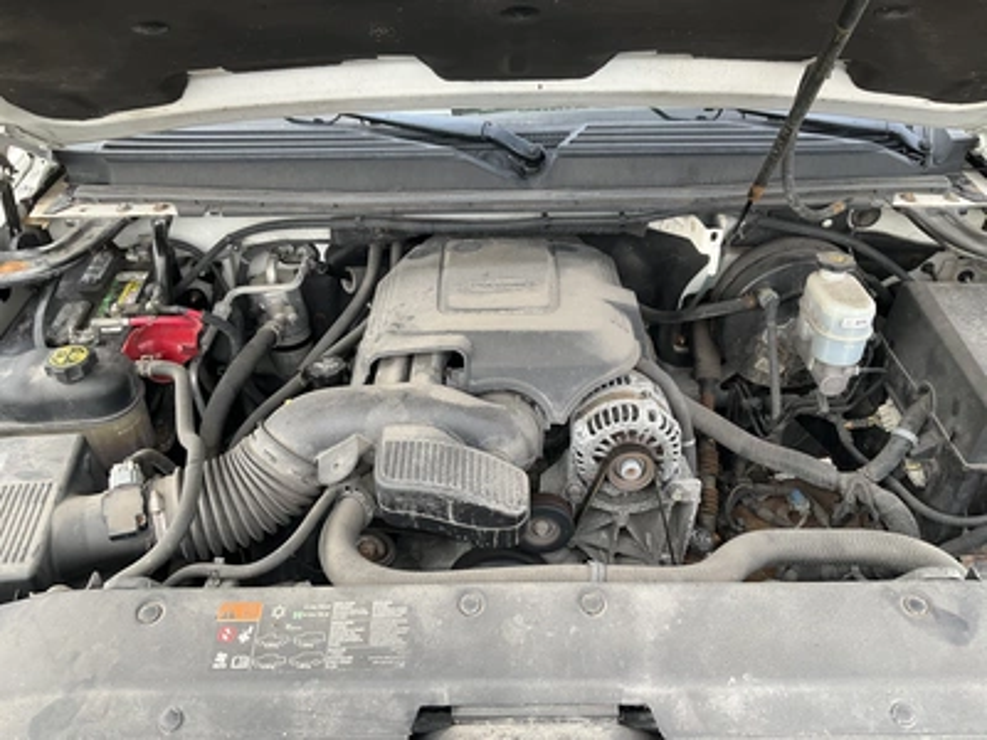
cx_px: 494
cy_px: 370
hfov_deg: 61.7
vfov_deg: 48.2
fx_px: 827
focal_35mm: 29
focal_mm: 3
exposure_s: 1/122
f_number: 1.8
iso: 32
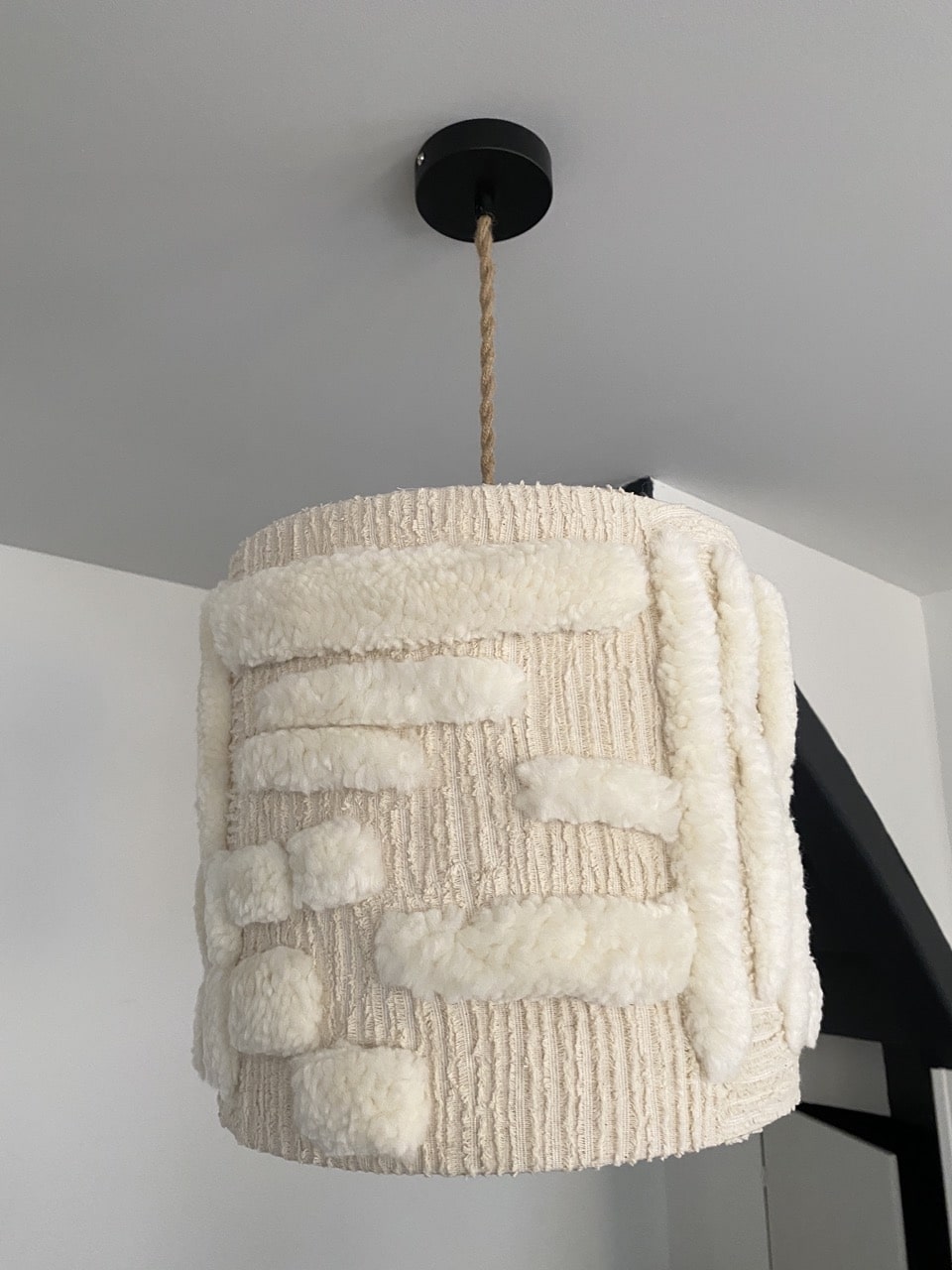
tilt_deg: +14.0
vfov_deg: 67.3
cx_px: 476
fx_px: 953
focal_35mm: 26
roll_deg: +1.4
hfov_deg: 53.1
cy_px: 635
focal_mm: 4.25
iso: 200
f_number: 1.8
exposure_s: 1/50
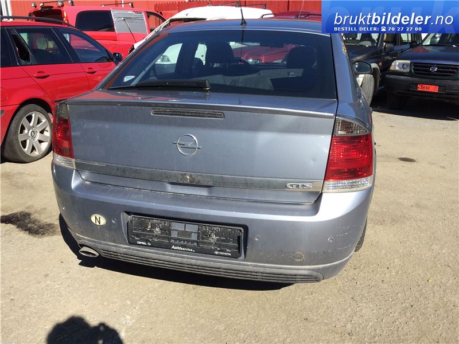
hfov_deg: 61.7
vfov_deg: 48.2
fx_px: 385
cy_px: 172
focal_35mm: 29
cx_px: 230
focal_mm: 4.15
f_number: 2.2
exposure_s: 1/1368
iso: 32
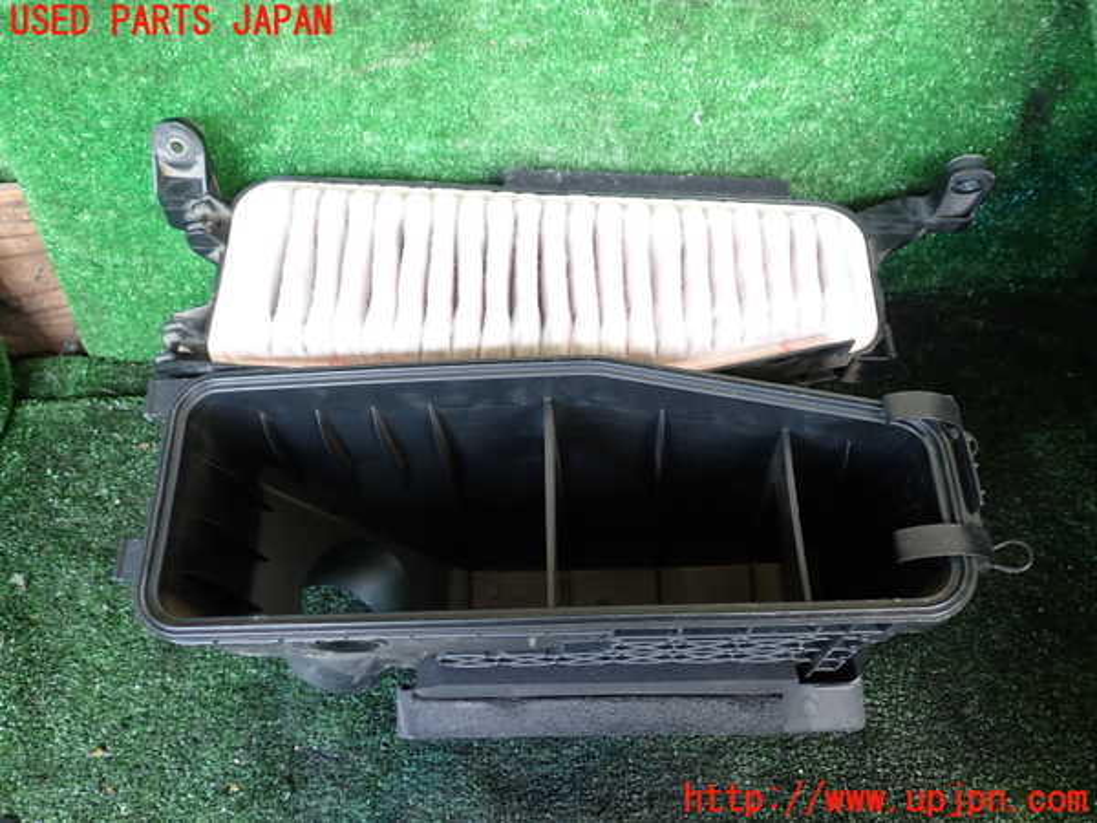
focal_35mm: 30
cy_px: 412
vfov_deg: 46.8
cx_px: 548
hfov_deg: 60.0
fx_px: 951
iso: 200
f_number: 2.3
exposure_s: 1/30
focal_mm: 5.4
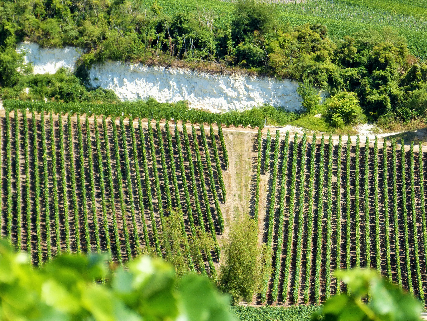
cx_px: 214
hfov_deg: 8.2
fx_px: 2973
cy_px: 160
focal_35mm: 241
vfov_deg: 6.2
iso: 100
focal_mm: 39.5
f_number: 4
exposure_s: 1/500
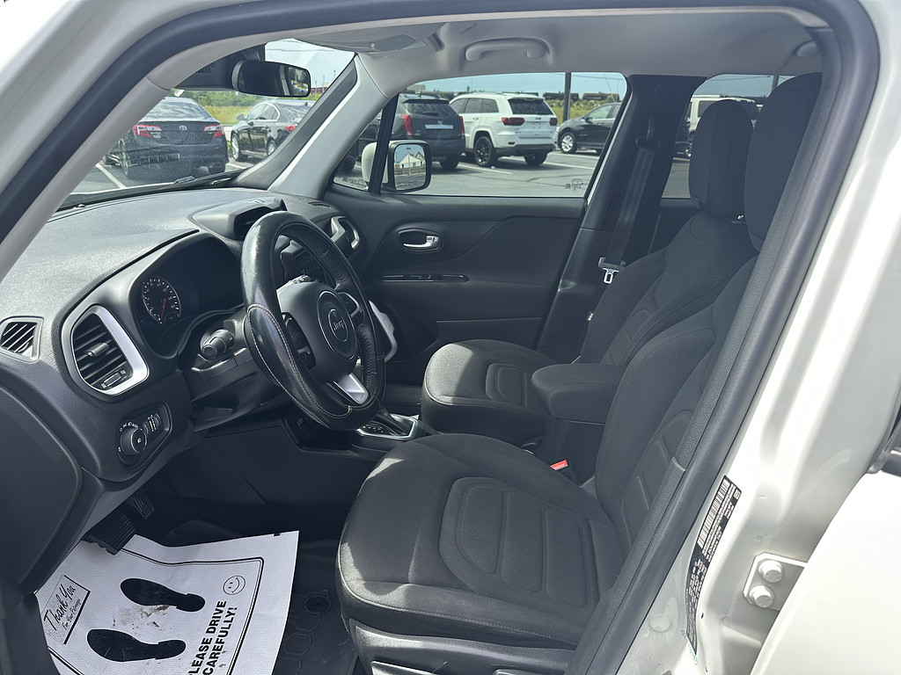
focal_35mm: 24
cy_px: 338
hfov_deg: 71.6
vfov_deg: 56.8
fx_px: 625
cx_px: 450
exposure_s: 1/729
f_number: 1.78
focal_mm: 6.86
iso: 80
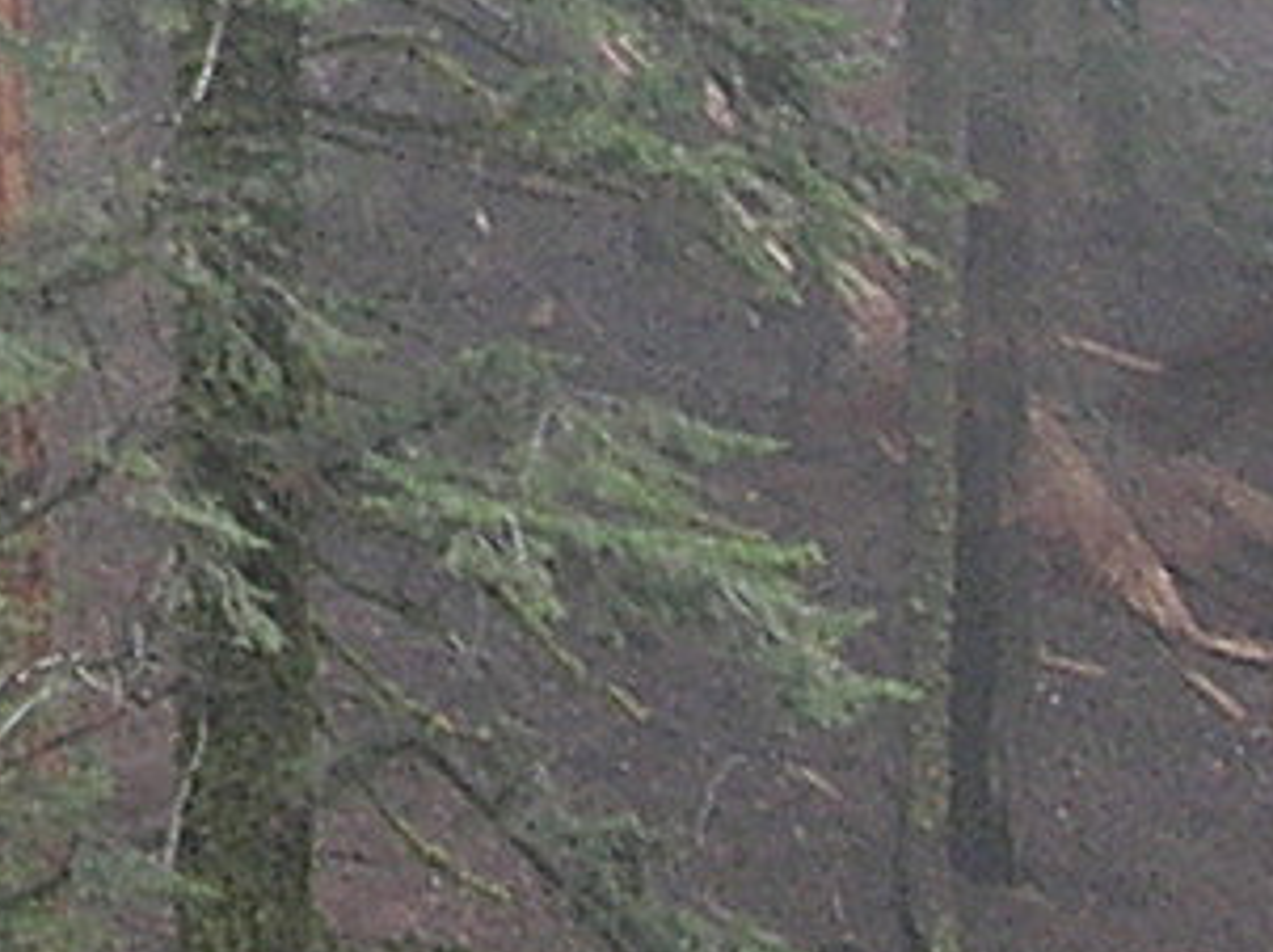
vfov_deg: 5.2
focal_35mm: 273
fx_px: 10032
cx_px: -1450
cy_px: -1824
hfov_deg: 7.0
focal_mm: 6
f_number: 2.7
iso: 50
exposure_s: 1/12.2
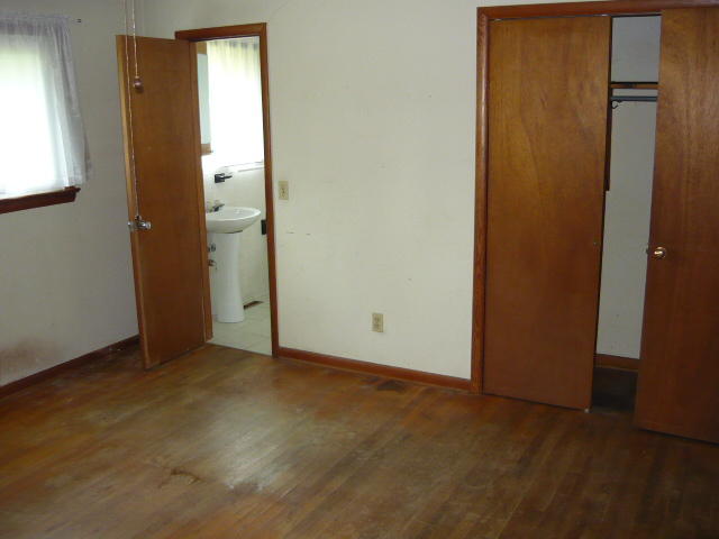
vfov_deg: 42.9
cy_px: 270
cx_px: 360
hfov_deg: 55.4
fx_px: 685
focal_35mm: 33
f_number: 2.8
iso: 250
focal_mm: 5.5
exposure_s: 1/30
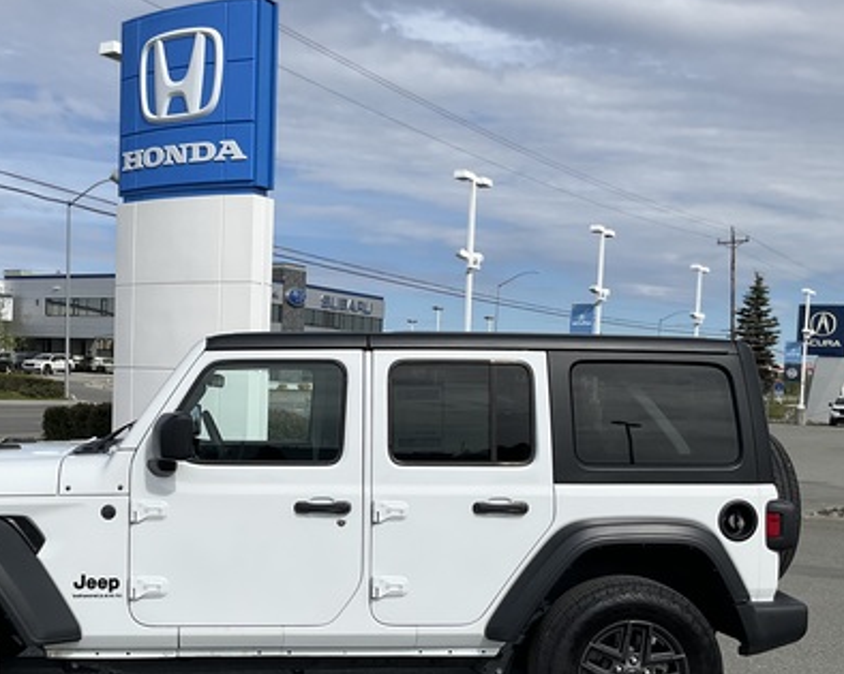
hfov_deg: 40.1
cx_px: 330
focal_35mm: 46
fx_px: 1149
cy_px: 417
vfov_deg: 32.6
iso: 25
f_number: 1.8
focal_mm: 3
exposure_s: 1/3322
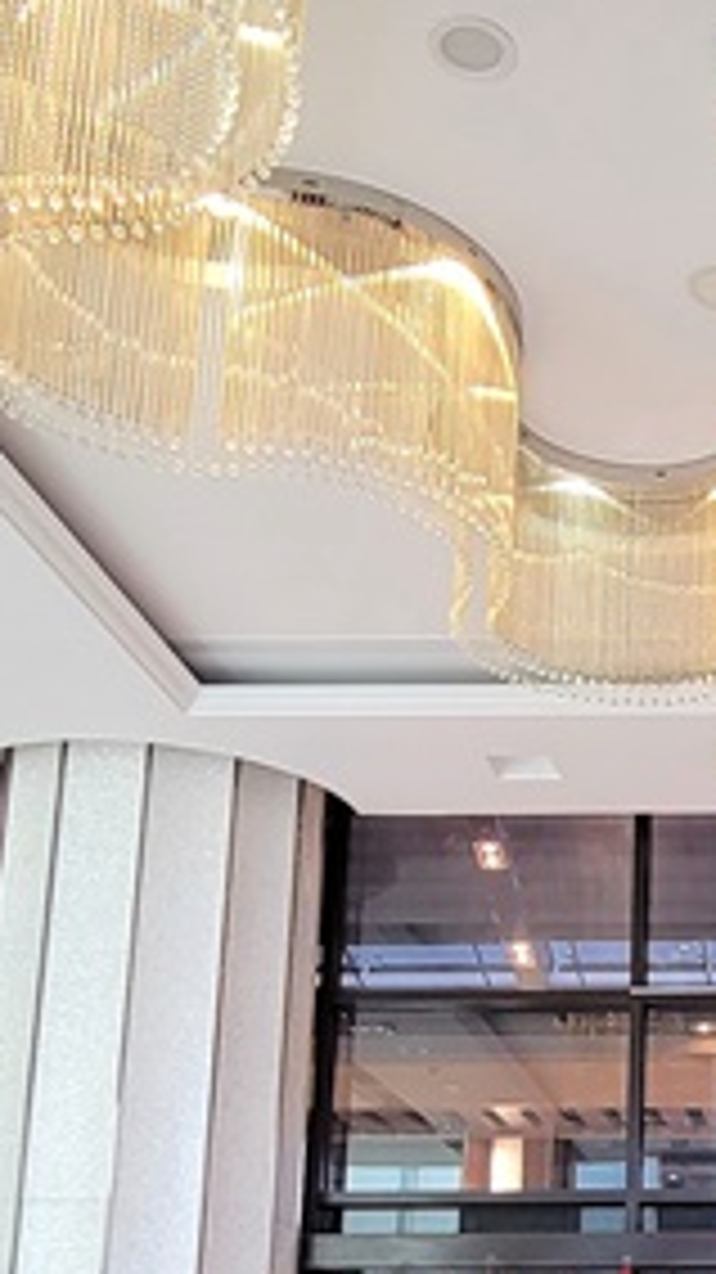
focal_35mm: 50
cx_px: 874
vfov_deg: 39.8
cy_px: 1008
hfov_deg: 22.0
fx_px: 1689
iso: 160
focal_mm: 2.2
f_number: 2.2
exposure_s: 1/60
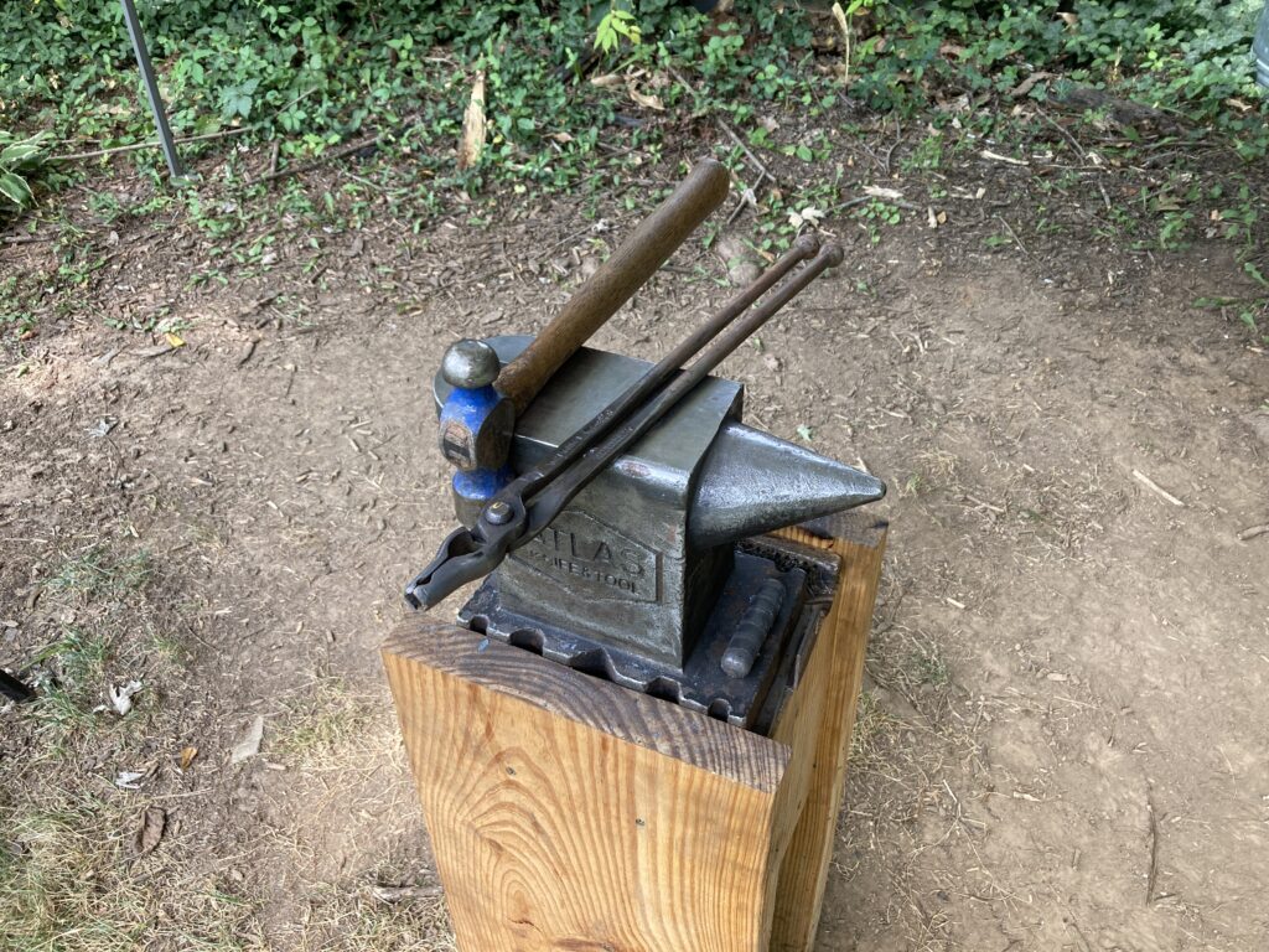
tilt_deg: -42.1
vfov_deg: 49.7
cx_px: 634
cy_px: 476
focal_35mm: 28
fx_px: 1026
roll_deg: -0.7
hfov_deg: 63.4
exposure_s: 1/121
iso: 64
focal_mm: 3.99
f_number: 1.8
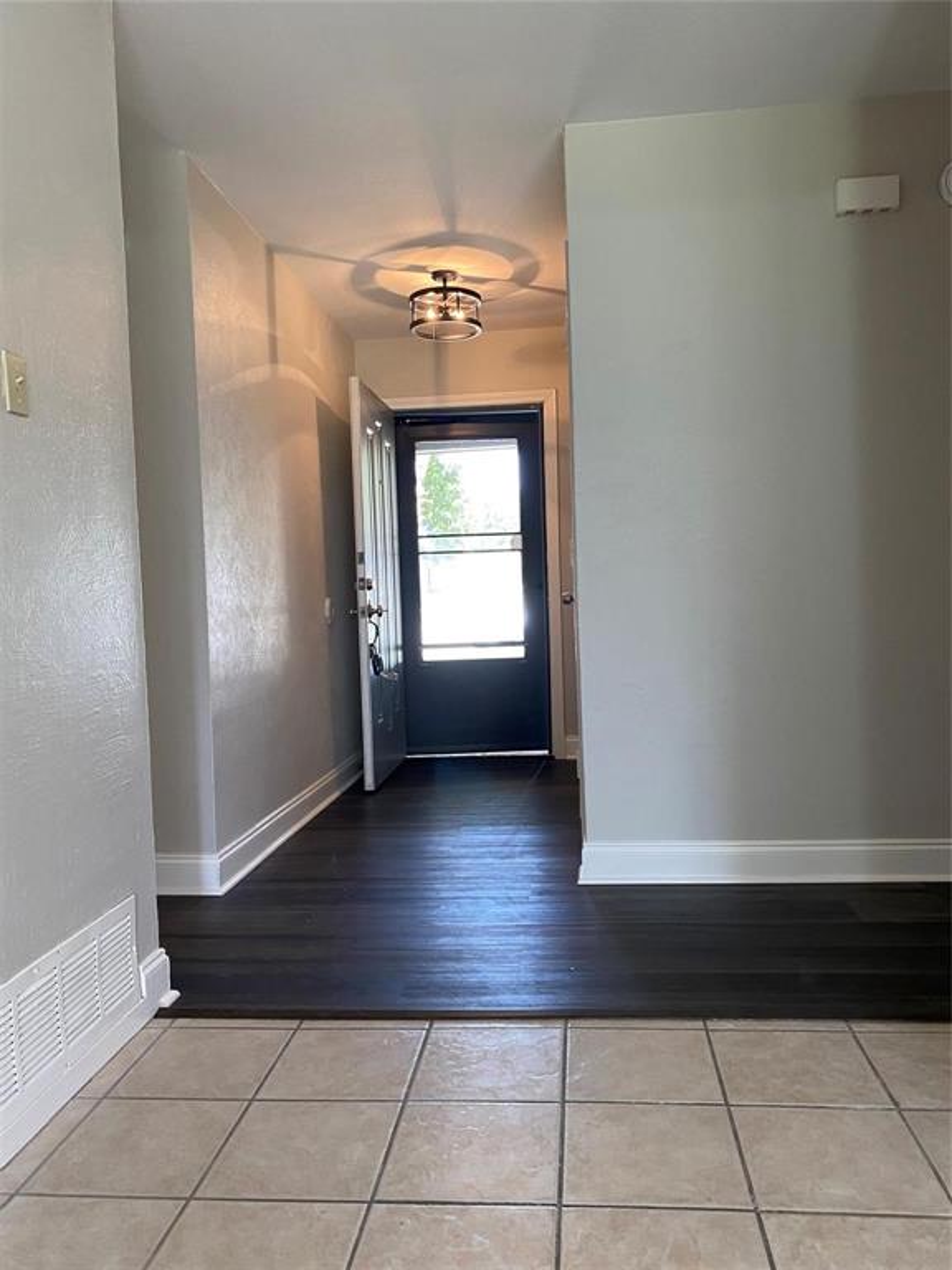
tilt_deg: -3.5
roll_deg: +0.6
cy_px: 635
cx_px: 476
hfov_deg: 53.1
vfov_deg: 67.3
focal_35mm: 26
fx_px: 953
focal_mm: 4.25
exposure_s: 1/60
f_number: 1.8
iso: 160
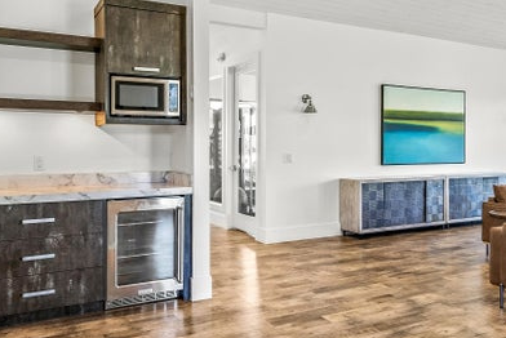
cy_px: 144
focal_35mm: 33
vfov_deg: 39.7
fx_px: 467
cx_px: 286
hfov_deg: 56.7
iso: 320
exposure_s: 1/2.5
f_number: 11
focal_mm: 18.1
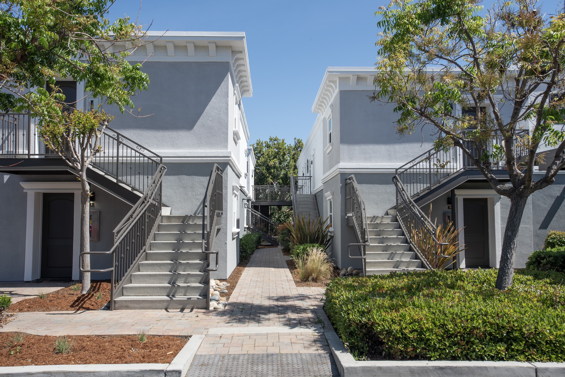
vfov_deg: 57.3
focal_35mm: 22
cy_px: 188
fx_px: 345
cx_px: 282
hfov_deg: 78.6
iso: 160
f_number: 14
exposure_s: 1/125
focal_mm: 22
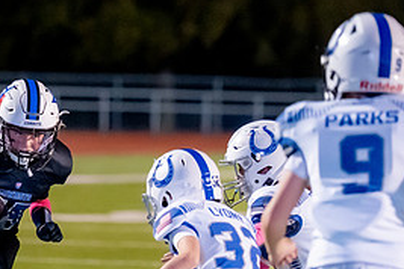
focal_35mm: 546
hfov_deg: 3.8
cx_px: 28
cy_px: 194
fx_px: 6127
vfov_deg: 2.5
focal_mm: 150
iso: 3200
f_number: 2.8
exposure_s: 1/1000
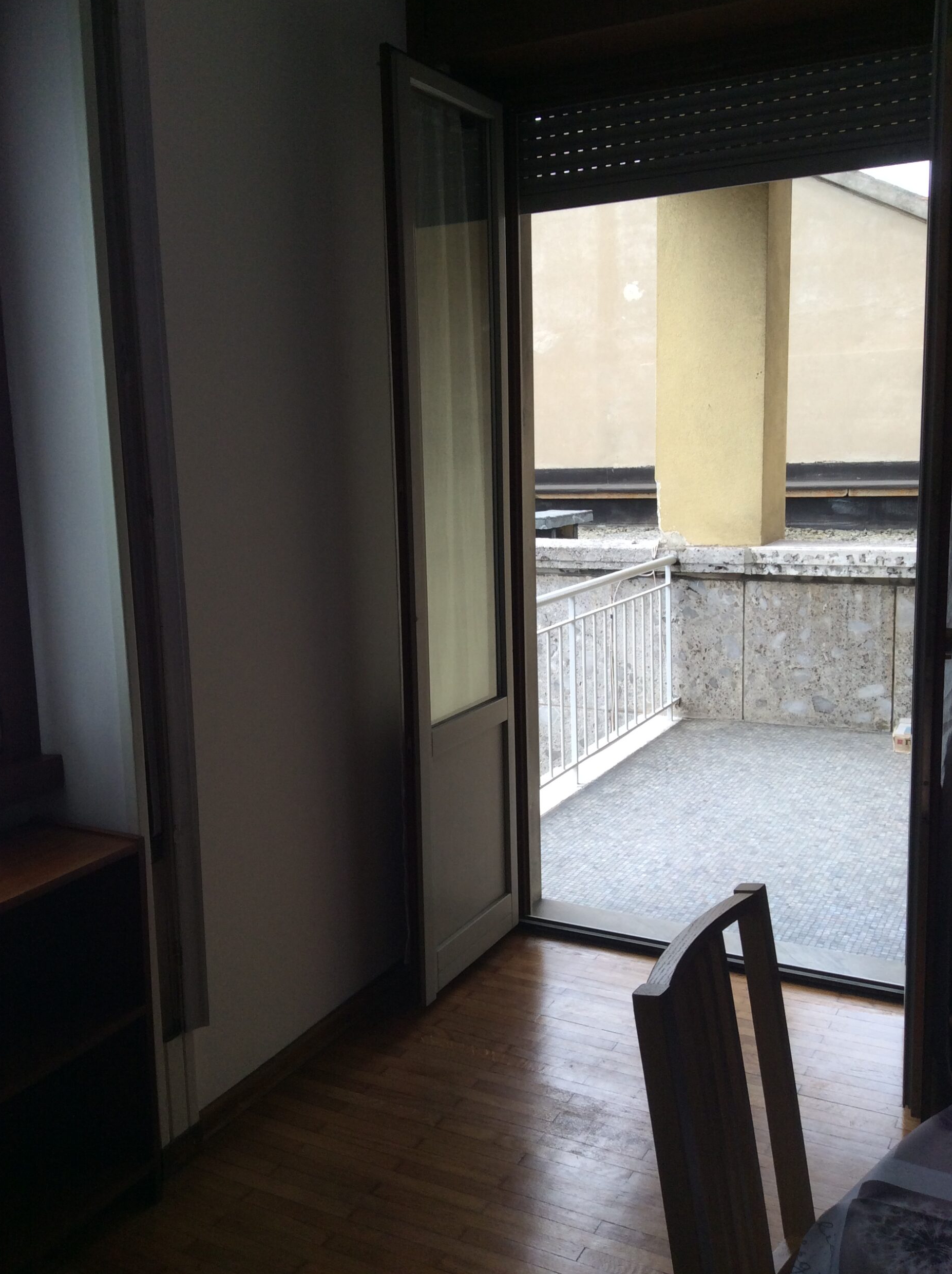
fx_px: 1213
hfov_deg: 42.8
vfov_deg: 55.4
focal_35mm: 33
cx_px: 463
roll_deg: +1.5
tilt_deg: -9.0
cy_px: 619
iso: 32
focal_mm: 3.3
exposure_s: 1/128
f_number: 2.4
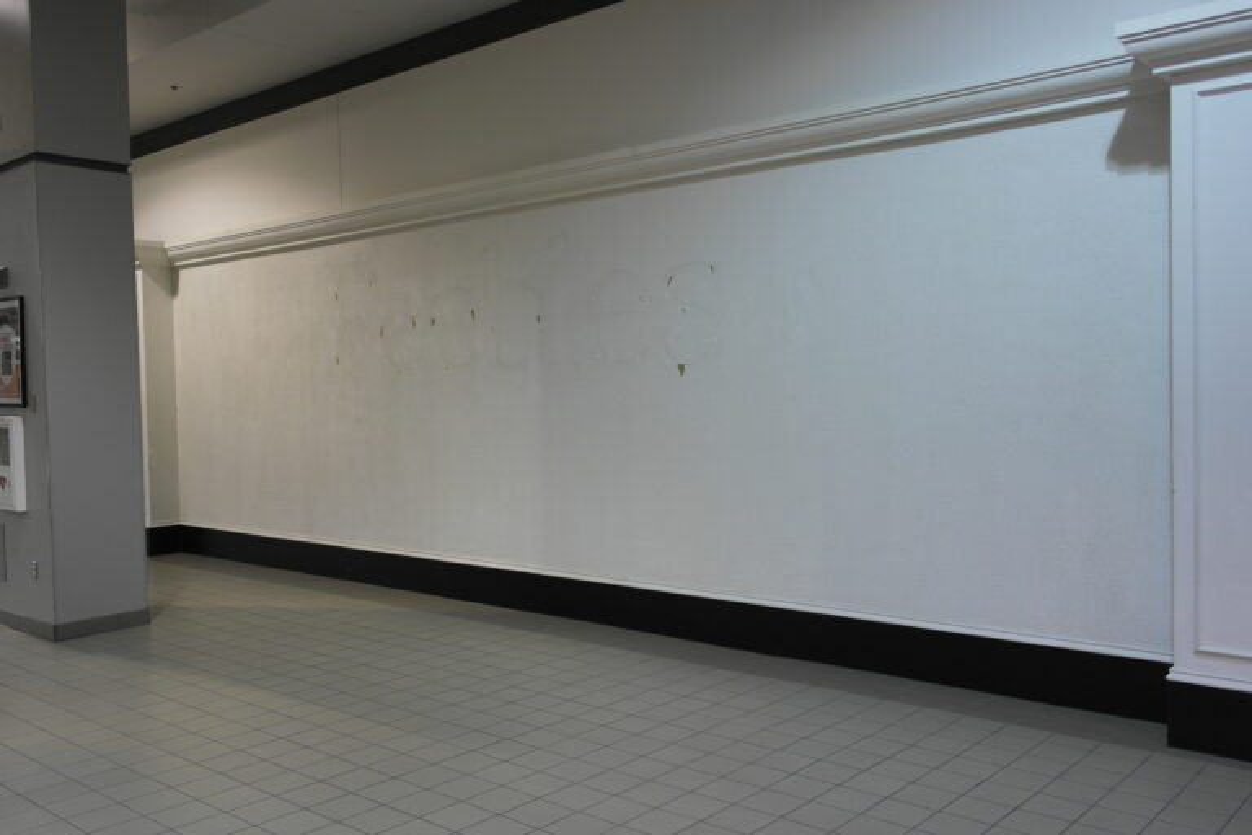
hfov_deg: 61.9
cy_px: 418
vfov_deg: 43.6
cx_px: 626
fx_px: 1043
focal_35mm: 30
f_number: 3.5
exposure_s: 1/80
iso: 400
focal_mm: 20
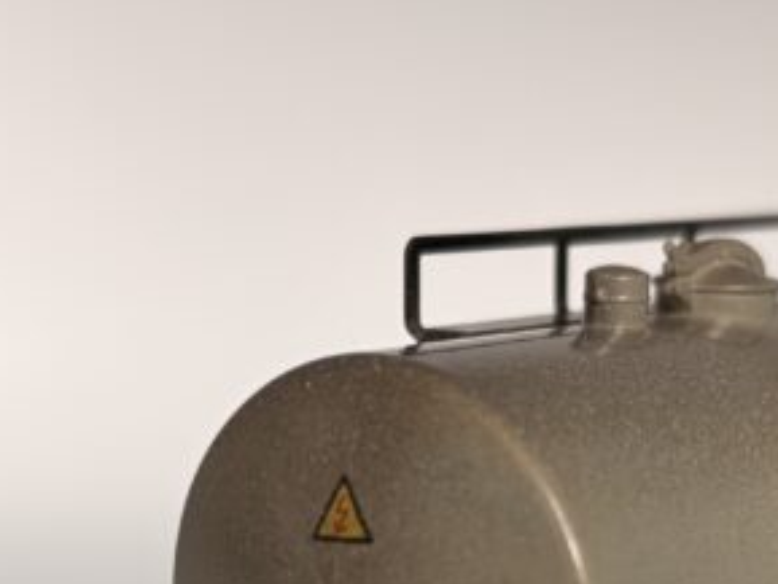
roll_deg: -0.9
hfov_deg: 21.2
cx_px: 503
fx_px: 2069
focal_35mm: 92
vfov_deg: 15.4
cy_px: 727
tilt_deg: -15.7
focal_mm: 5.96
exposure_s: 1/176
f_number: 1.6
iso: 40
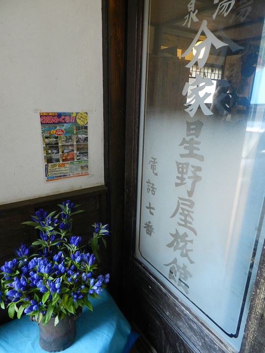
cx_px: 132
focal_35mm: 23
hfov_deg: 58.9
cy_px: 176
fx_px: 235
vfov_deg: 73.9
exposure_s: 1/30
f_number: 3.4
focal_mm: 4
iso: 400
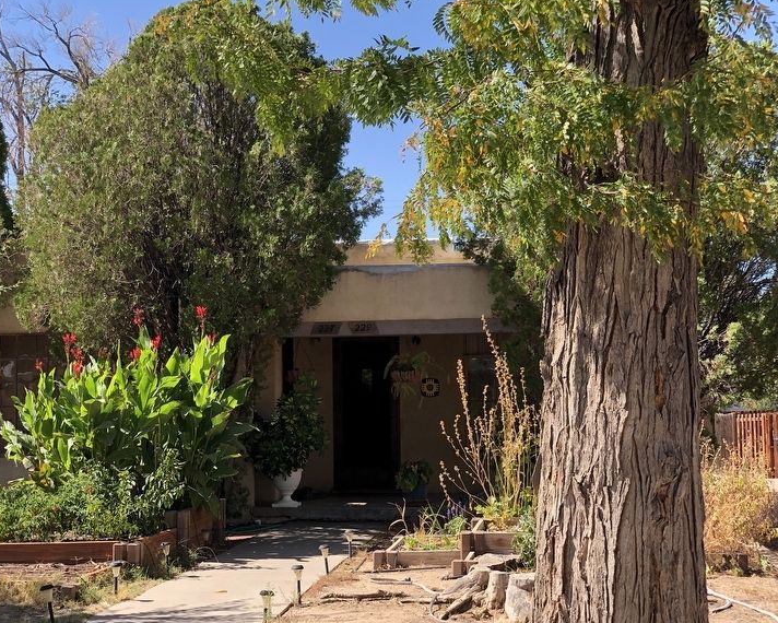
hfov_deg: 33.0
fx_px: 1313
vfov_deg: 26.7
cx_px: 358
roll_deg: +1.2
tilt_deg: +4.5
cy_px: 322
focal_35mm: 57
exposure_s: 1/326
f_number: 2.4
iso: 16
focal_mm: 6
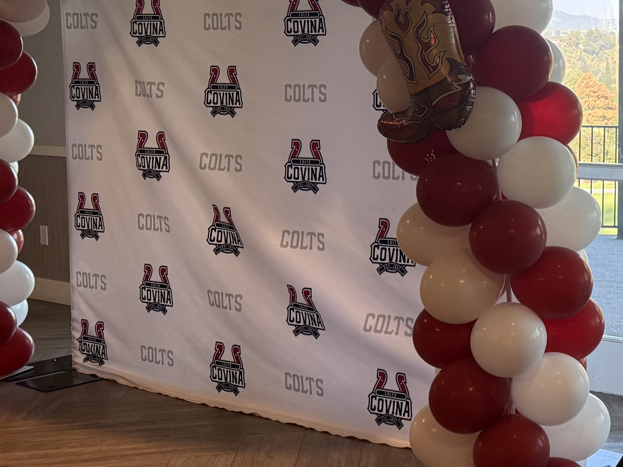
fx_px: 1134
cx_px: 708
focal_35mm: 63
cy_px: 141
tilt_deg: -2.1
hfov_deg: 27.7
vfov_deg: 23.1
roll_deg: -0.5
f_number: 1.78
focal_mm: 6.76
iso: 160
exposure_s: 1/240
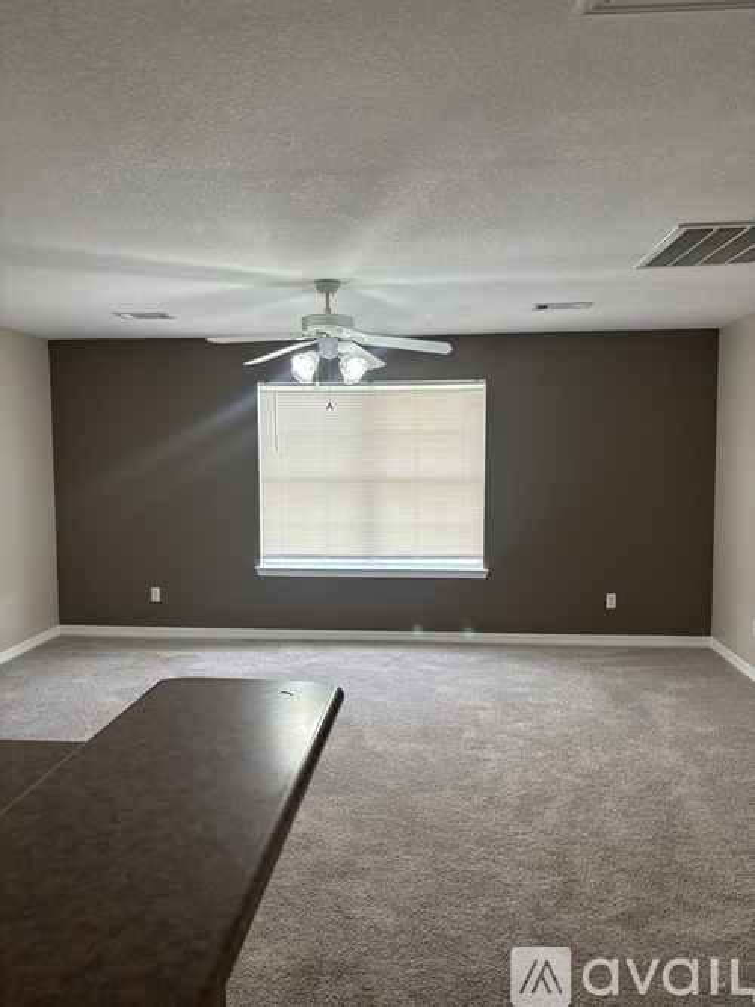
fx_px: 756
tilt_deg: -3.0
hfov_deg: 53.0
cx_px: 378
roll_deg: -1.4
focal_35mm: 26
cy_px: 504
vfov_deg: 67.3
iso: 125
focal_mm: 5.96
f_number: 1.6
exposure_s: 1/120
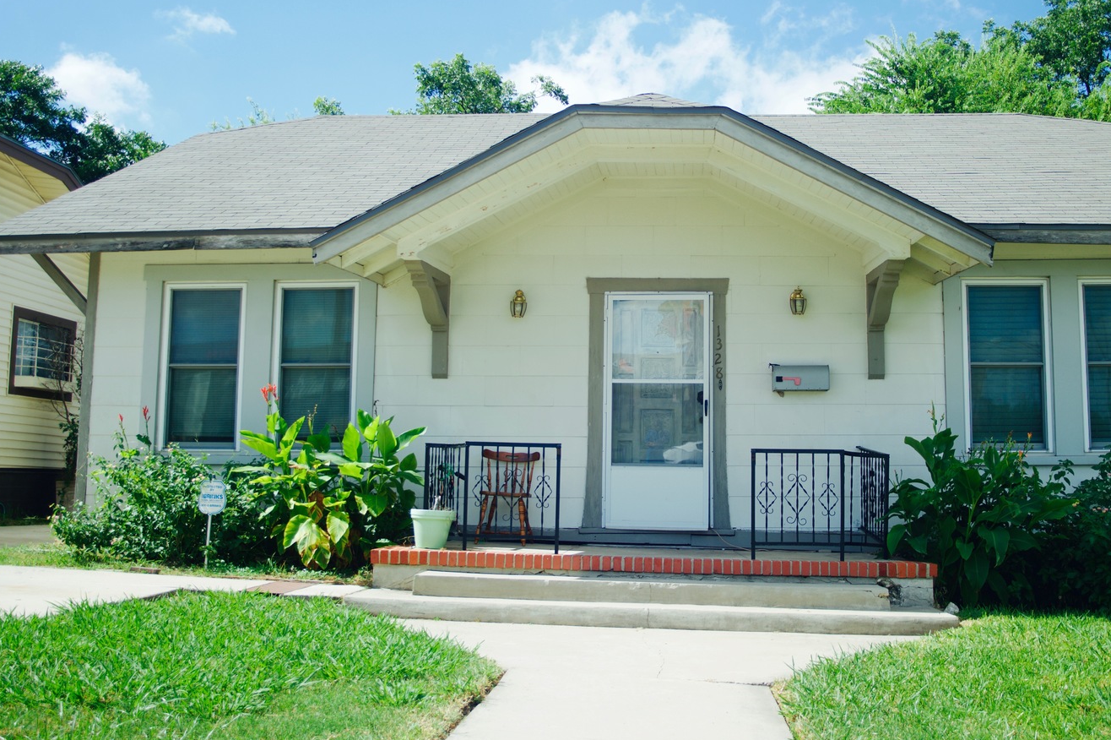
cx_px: 645
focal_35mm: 37
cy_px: 314
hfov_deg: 51.7
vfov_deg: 35.8
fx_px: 1141
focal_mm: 30
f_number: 5
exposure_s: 1/640
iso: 100
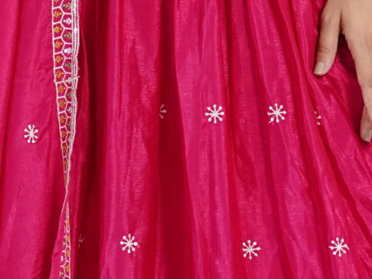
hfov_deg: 3.9
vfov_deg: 3.0
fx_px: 5405
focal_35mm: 503
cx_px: 172
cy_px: -9
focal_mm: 85
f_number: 3.5
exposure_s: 1/160
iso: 640
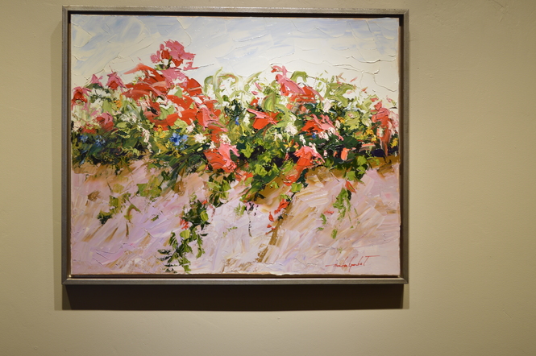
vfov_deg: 20.9
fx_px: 967
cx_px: 235
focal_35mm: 65
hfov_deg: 31.0
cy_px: 144
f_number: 5
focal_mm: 36
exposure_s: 1/25
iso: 100
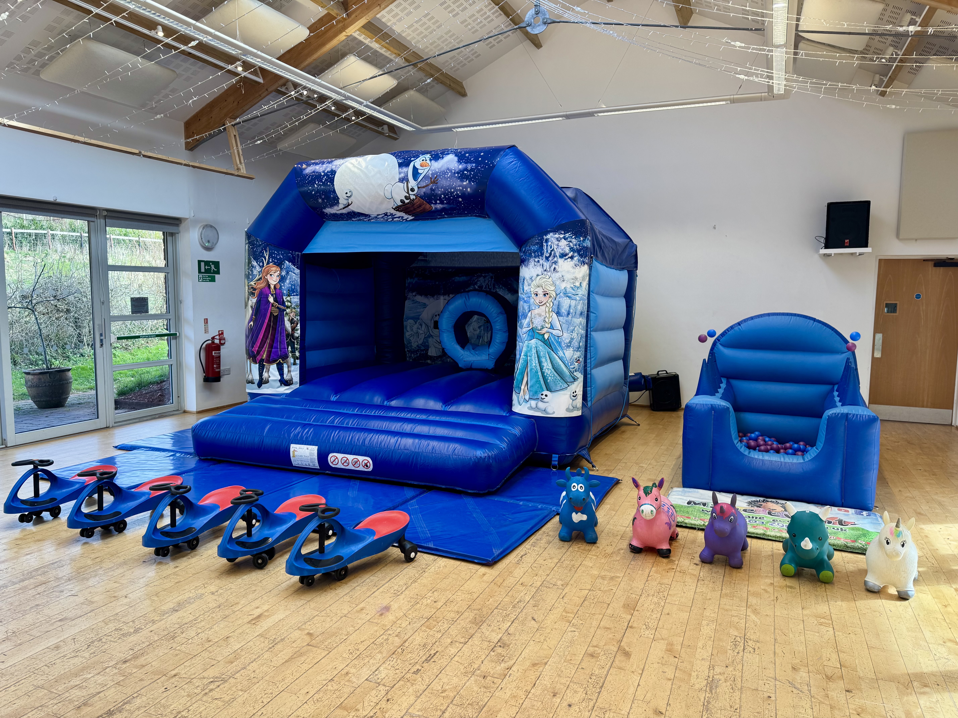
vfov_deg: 56.8
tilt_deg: -6.2
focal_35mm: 24
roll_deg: -0.3
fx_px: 664
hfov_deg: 71.6
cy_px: 359
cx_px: 479
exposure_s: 1/100
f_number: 1.78
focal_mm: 6.76
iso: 64
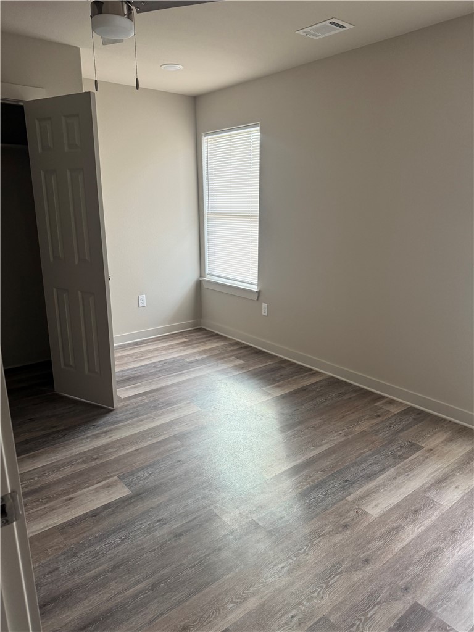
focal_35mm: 24
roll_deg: +0.6
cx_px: 237
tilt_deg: -15.2
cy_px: 316
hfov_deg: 56.8
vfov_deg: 71.6
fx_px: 438
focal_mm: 6.76
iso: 200
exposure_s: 1/113
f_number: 1.78
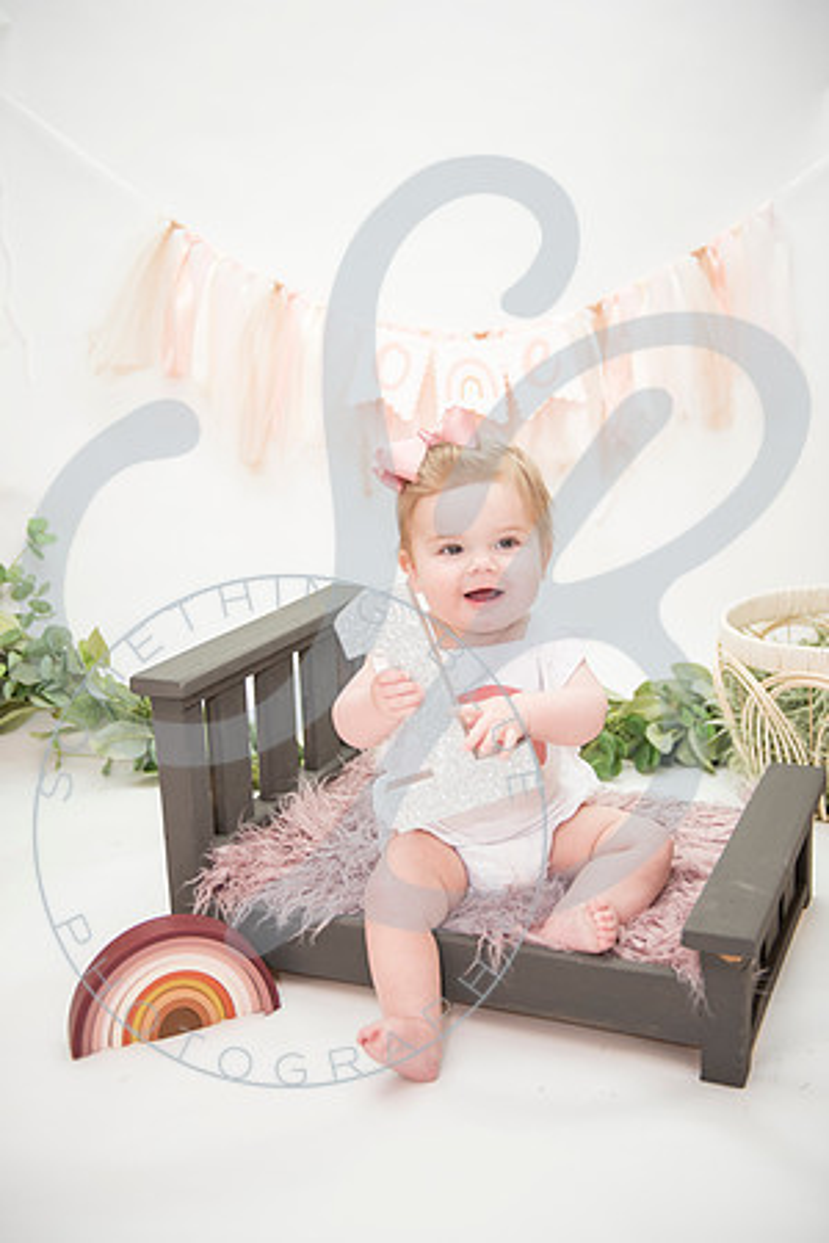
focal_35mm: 40
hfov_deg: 33.4
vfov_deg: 48.5
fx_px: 1382
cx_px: 414
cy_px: 622
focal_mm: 40
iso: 160
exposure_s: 1/200
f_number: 2.8
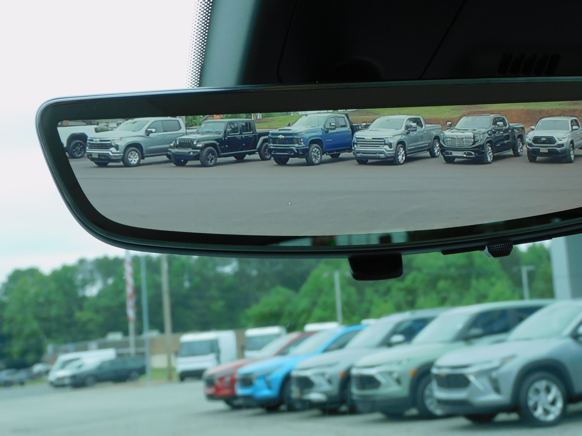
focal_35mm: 62
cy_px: 173
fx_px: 1042
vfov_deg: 23.6
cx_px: 354
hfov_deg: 31.1
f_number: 4
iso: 125
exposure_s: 1/320
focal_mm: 9
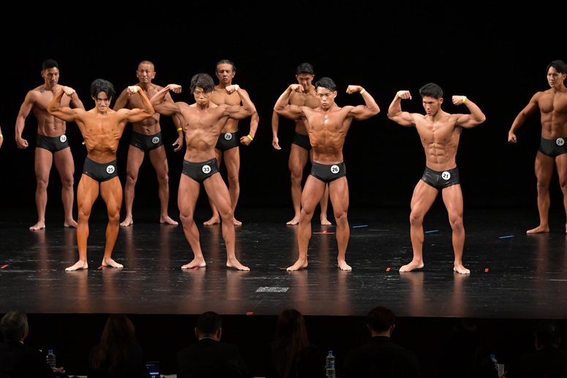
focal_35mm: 157
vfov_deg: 8.7
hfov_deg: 13.1
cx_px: 284
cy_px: 189
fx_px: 2472
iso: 3200
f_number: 5.6
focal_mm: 105
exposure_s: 1/400
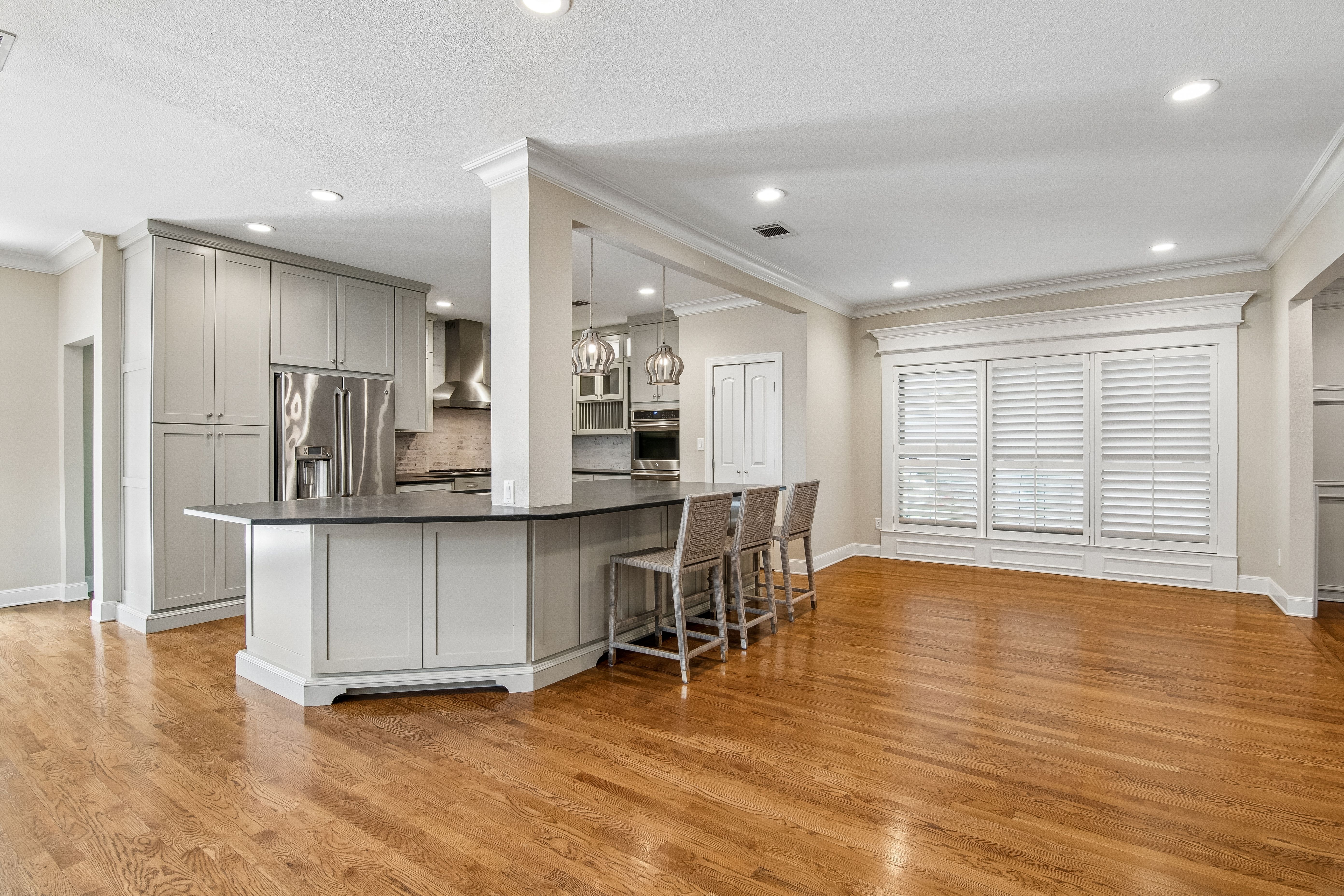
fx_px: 597
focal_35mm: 16
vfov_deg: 73.7
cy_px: 448
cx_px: 672
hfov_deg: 96.7
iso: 320
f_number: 8
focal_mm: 11
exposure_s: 1/25
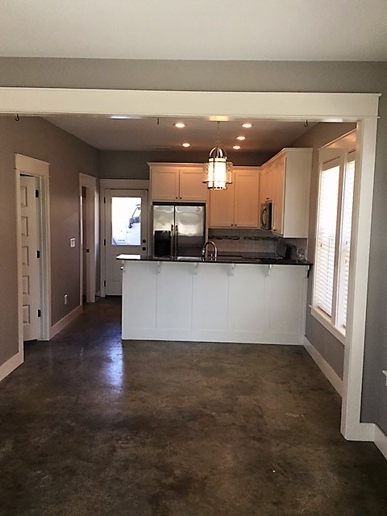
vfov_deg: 58.4
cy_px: 258
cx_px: 194
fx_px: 462
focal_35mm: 31
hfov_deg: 45.4
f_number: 2.4
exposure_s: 1/30
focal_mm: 3.3
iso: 40
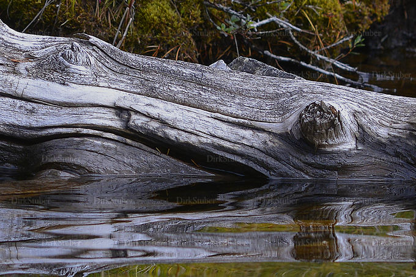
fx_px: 982
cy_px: 138
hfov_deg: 23.9
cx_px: 208
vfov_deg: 16.1
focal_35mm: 85
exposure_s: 1/640
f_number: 5.6
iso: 400
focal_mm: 85
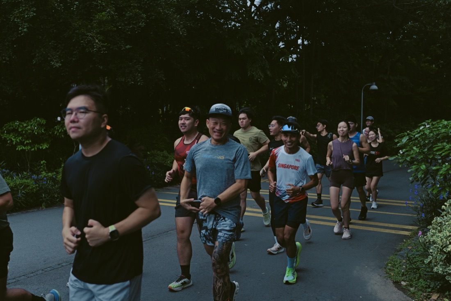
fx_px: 438
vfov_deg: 37.8
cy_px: 150
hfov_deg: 54.4
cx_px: 226
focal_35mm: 35
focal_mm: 35
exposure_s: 1/800
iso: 400
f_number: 3.2
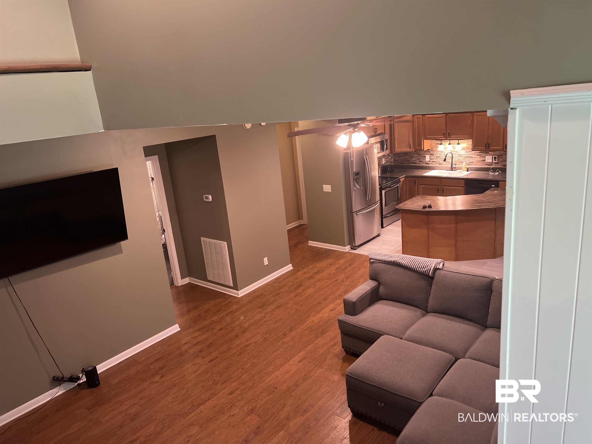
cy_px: 222
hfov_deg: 67.3
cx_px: 296
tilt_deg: -17.0
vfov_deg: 53.1
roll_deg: +5.5
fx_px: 445
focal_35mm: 26
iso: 320
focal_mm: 5.7
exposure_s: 1/60
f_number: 1.5
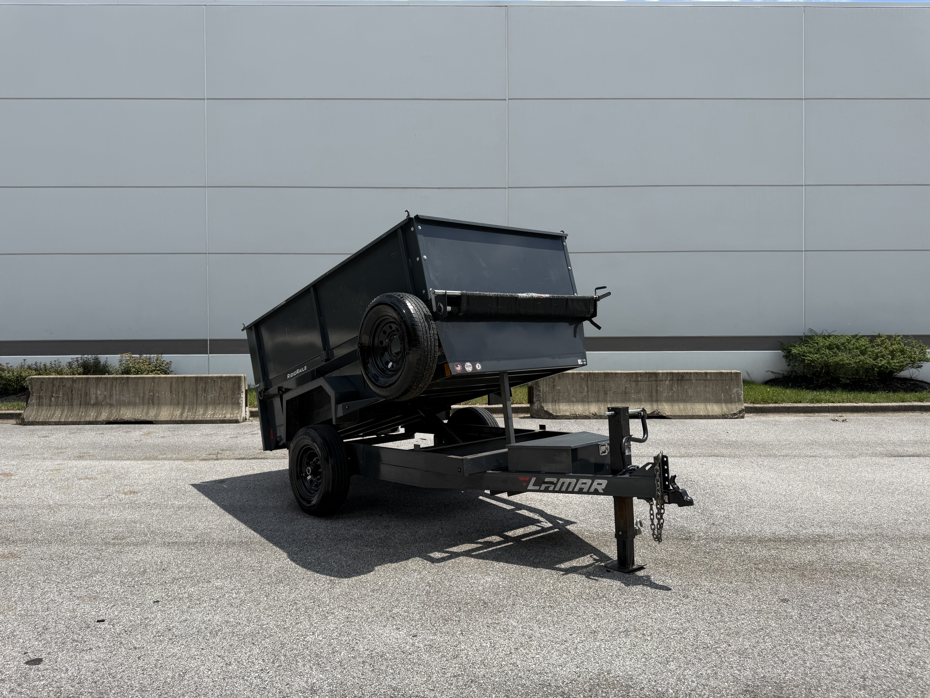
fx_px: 645
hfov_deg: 71.6
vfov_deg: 56.8
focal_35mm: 24
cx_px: 465
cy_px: 349
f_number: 1.78
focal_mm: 6.76
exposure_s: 1/5714
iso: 80
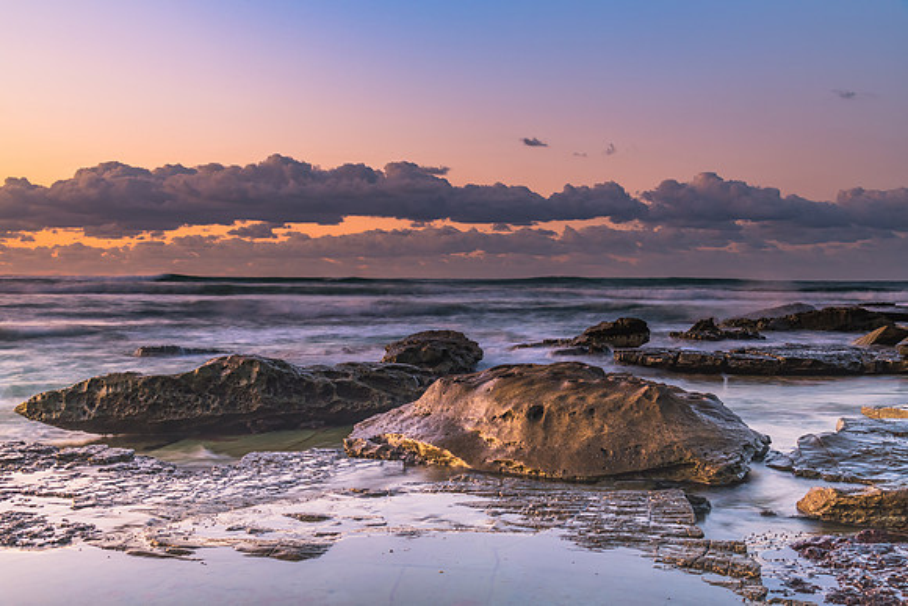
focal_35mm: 41
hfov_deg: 47.9
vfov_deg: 33.0
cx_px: 454
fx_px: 1023
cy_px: 303
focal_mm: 40
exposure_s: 1.6
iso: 320
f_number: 7.1
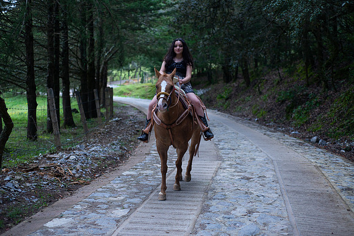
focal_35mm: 50
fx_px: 492
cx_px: 177
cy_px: 118
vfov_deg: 27.0
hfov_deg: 39.6
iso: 400
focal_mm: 50
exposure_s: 1/125
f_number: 2.8
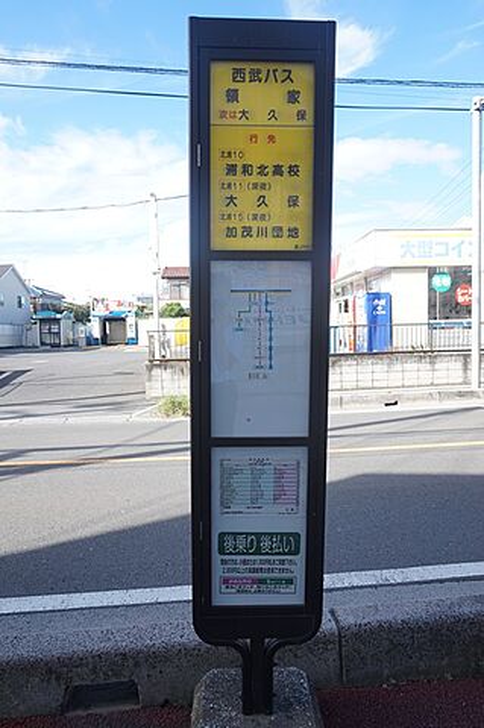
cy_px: 364
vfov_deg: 73.8
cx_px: 242
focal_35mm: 24
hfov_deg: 53.0
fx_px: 485
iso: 100
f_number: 7.1
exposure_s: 1/100
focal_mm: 16
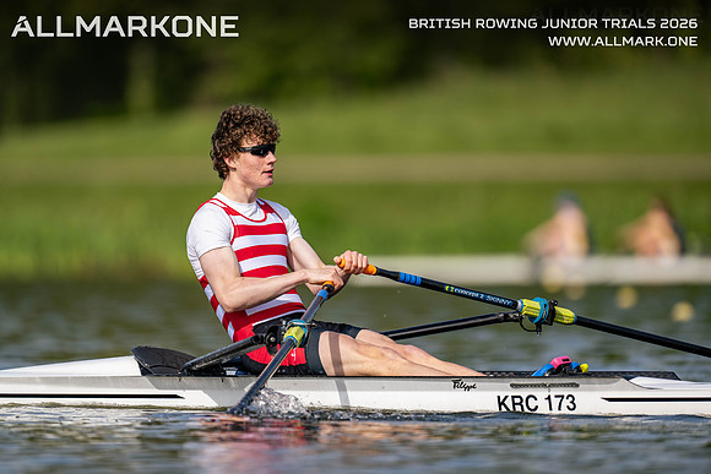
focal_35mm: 600
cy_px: 237
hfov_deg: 3.4
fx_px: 11852
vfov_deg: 2.3
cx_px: 356
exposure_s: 1/2500
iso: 200
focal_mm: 600
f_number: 4
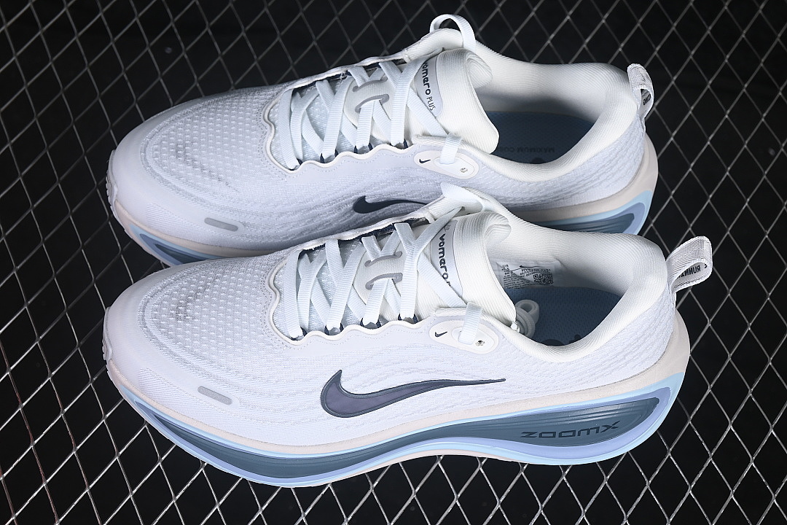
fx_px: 1639
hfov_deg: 27.0
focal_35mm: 75
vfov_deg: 18.2
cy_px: 262
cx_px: 394
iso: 160
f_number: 7.1
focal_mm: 50
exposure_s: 1/80
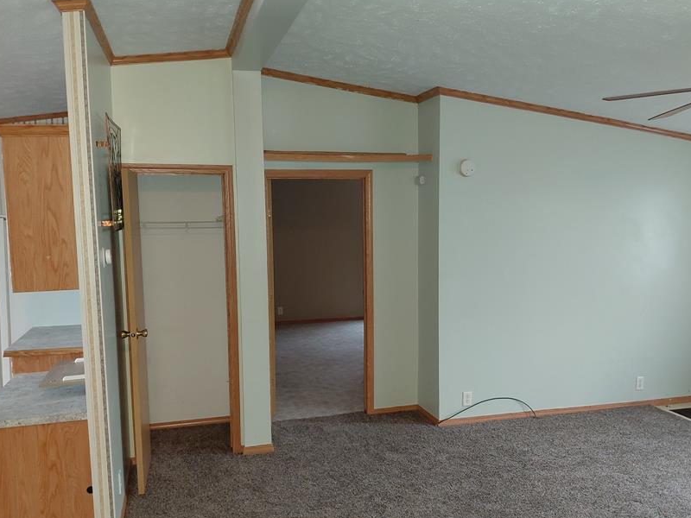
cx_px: 364
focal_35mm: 32
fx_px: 639
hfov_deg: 56.8
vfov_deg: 44.1
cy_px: 281
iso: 500
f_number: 1.8
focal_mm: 4.69
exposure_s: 1/24
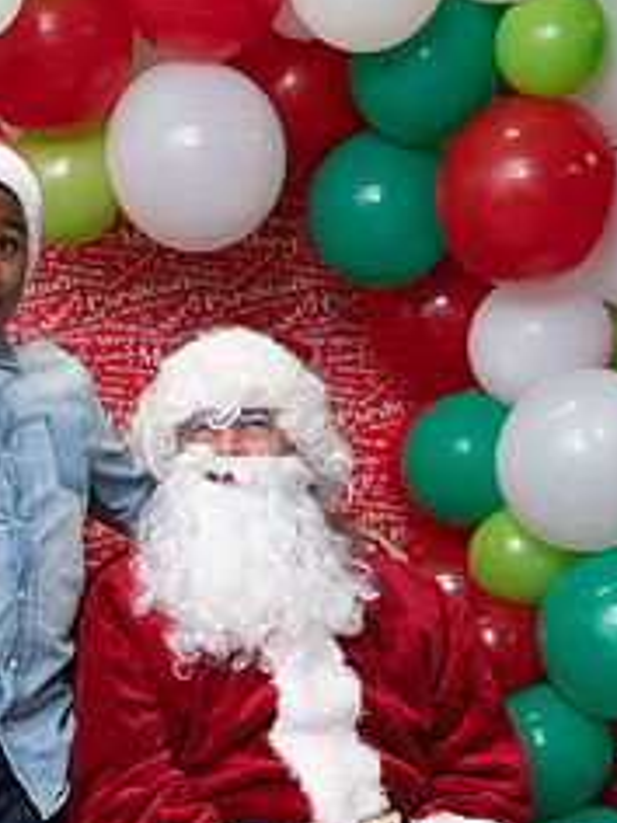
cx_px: 178
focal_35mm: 101
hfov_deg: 14.6
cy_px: 767
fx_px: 2400
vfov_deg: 19.0
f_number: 5
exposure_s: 1/80
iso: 640
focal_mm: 55
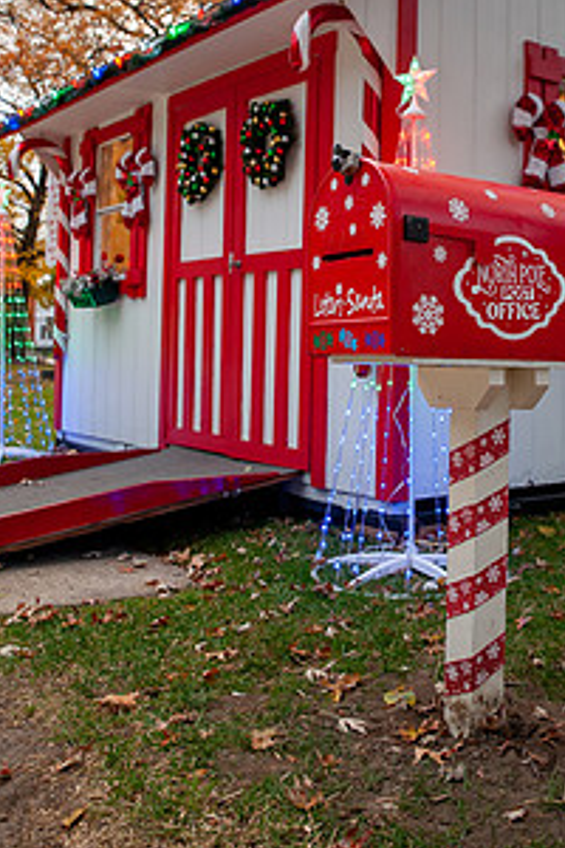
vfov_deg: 49.2
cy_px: 328
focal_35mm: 39
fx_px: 918
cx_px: 388
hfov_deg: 33.8
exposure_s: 1/160
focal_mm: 26
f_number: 5
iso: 1600
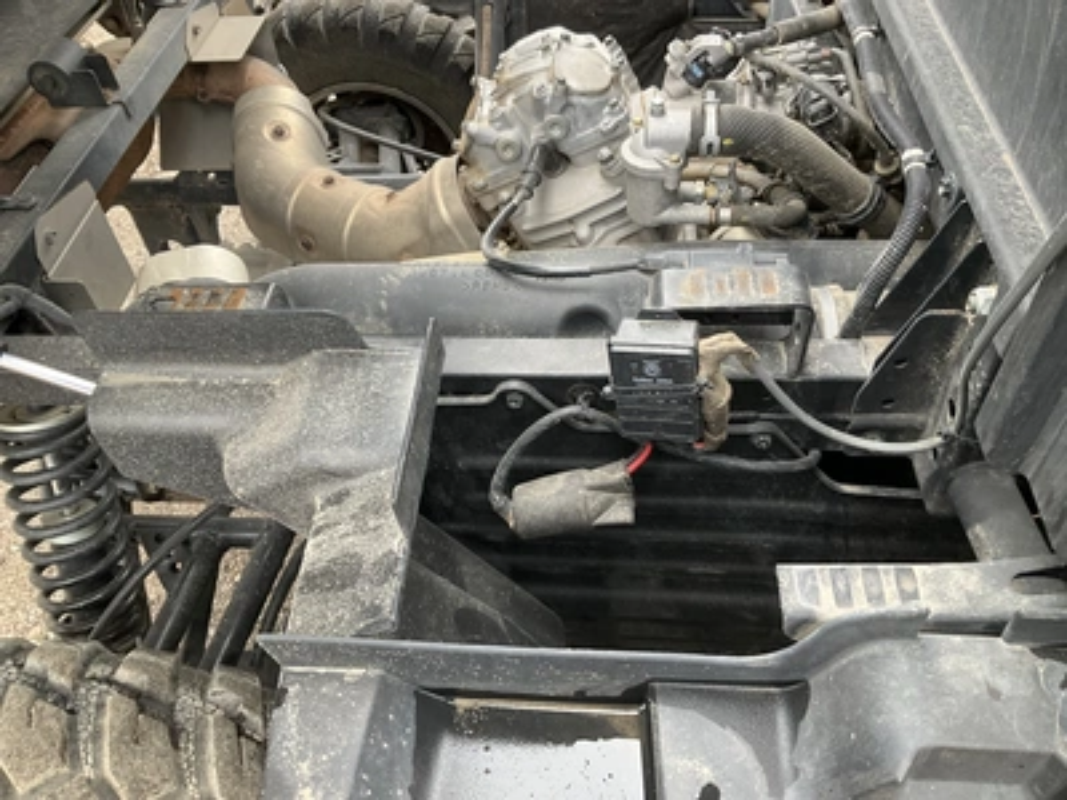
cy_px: 400
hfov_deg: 61.7
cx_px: 534
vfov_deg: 48.2
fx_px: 894
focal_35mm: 29
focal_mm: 3
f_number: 1.8
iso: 64
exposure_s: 1/84
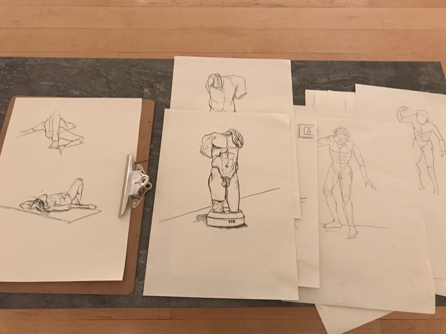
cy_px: 162
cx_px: 227
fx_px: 374
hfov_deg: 61.6
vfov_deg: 48.2
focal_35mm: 29
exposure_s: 1/14
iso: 100
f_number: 1.8
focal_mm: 3.99
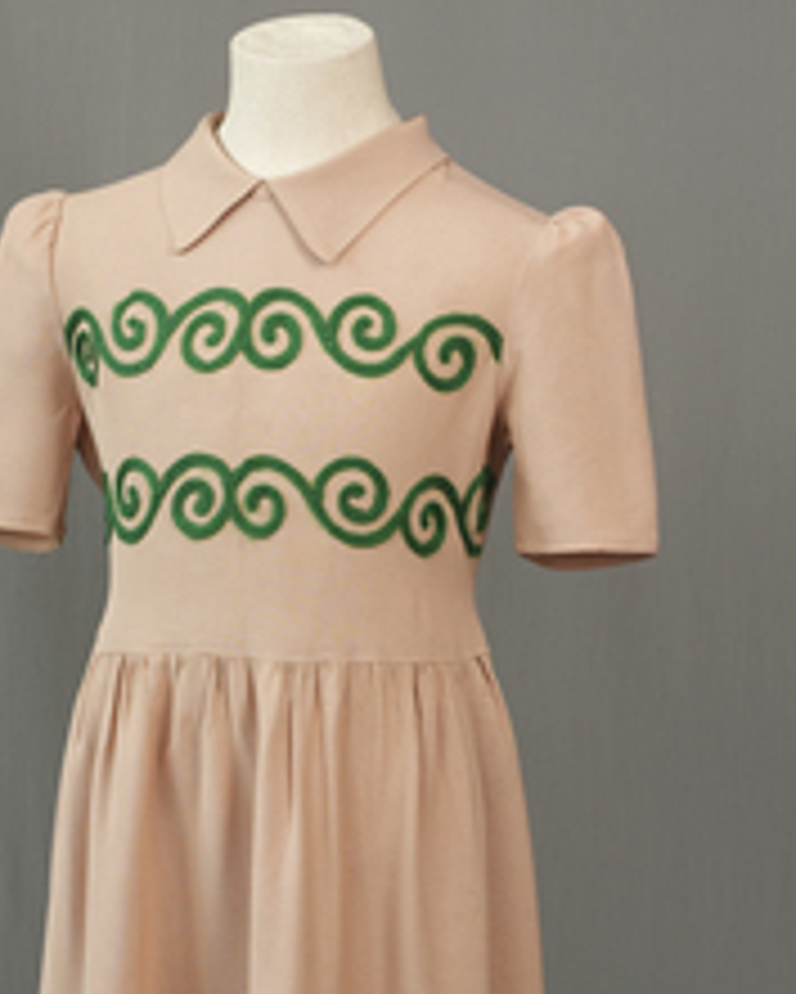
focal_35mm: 119
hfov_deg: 13.0
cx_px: 281
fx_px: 3502
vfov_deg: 16.1
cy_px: 713
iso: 250
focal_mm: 48
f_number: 7.1
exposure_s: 1/40
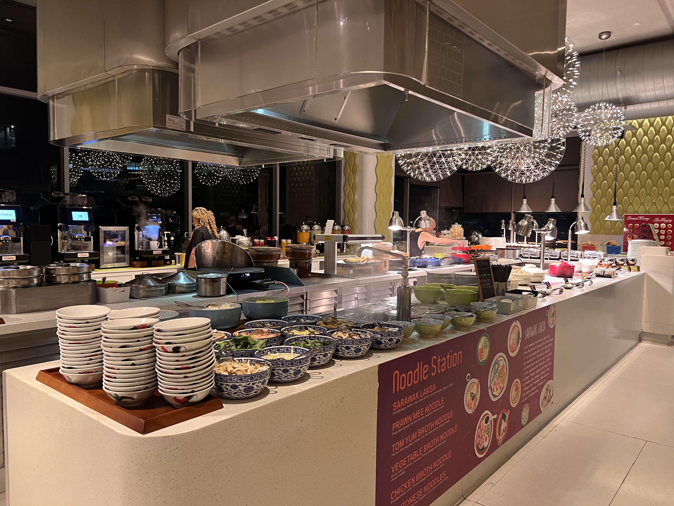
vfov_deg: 53.1
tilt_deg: -3.5
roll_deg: -0.8
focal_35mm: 26
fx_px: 506
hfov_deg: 67.3
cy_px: 253
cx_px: 337
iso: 125
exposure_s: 1/50
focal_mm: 5.7
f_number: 1.5
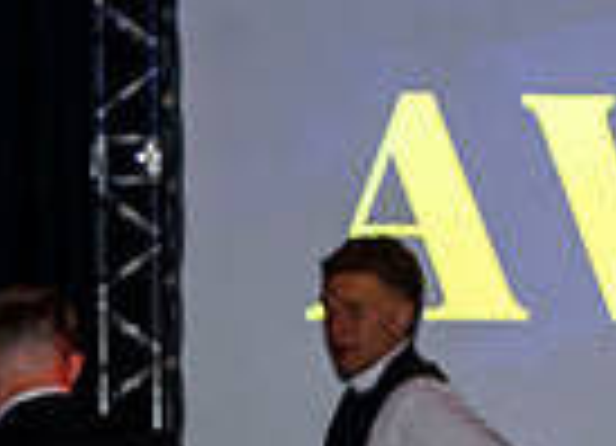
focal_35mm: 368
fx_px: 6464
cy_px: 572
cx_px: 1314
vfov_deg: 3.9
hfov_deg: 5.3
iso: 2500
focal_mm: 80
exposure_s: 1/160
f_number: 3.2
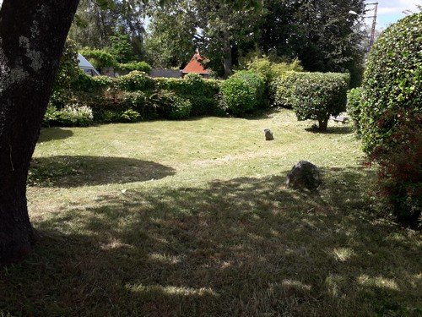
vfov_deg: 51.4
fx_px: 329
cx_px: 211
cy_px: 158
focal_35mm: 27
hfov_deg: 65.3
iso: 40
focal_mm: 3.6
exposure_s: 1/868
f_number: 1.9
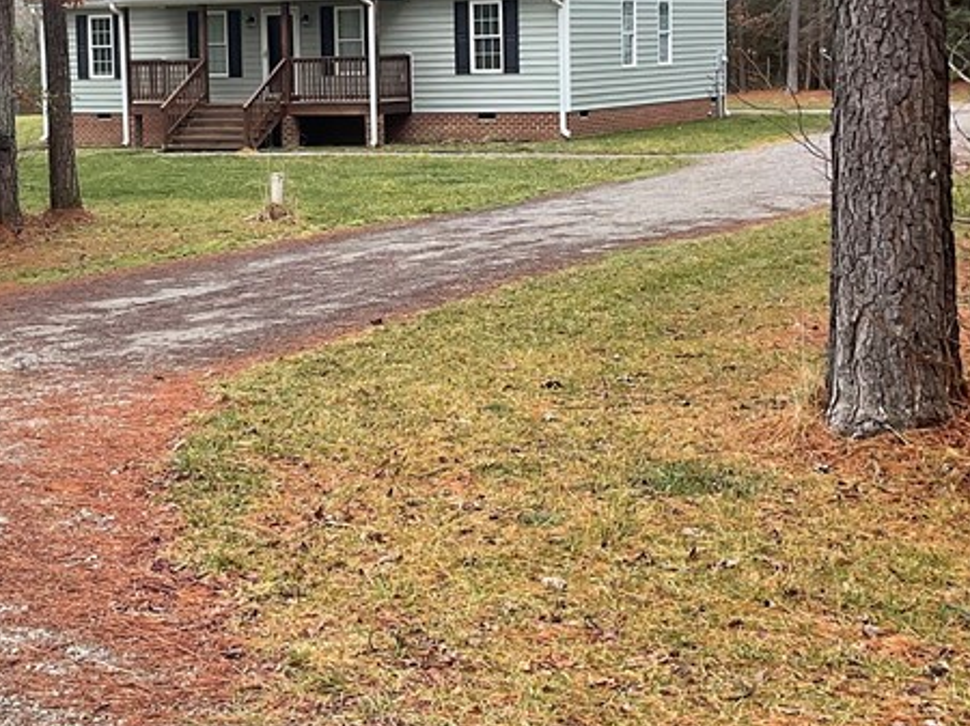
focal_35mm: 66
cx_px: 360
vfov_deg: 22.1
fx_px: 1848
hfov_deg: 29.3
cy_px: 198
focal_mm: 3
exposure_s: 1/201
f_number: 1.8
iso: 16
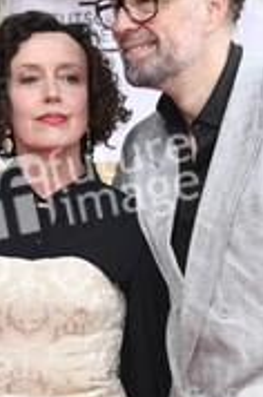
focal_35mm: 191
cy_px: 299
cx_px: 149
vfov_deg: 10.8
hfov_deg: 7.2
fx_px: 2101
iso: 640
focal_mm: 85
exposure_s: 1/250
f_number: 6.3
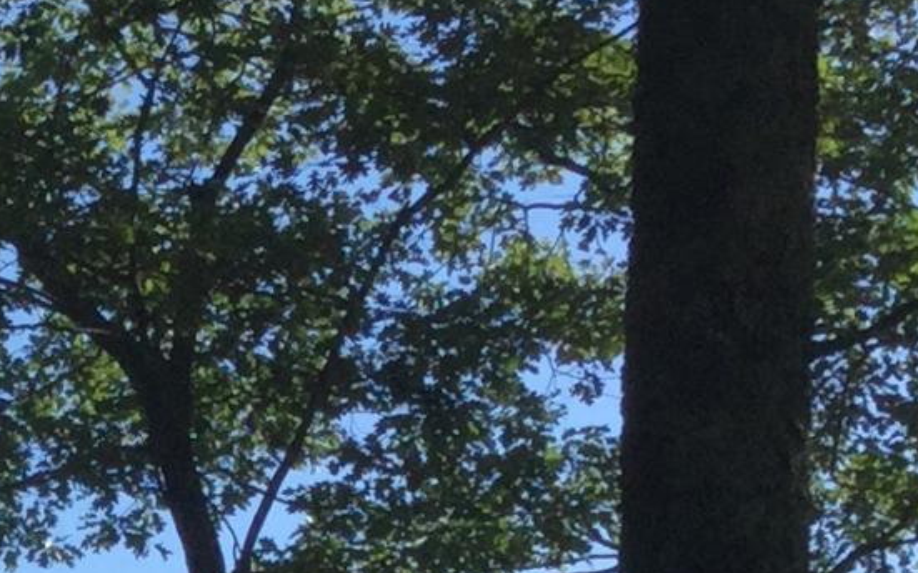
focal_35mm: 179
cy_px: 1269
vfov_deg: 7.0
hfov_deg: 11.3
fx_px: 4477
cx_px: -353
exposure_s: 1/981
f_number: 2.4
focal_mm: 3.3
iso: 25
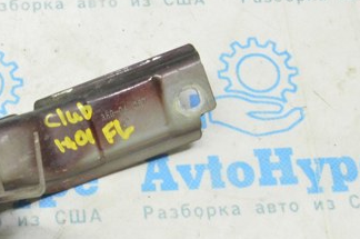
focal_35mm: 77
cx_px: 58
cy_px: 142
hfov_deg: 25.8
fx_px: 769
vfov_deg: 17.6
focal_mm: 26
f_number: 20
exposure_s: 1/20
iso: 6400
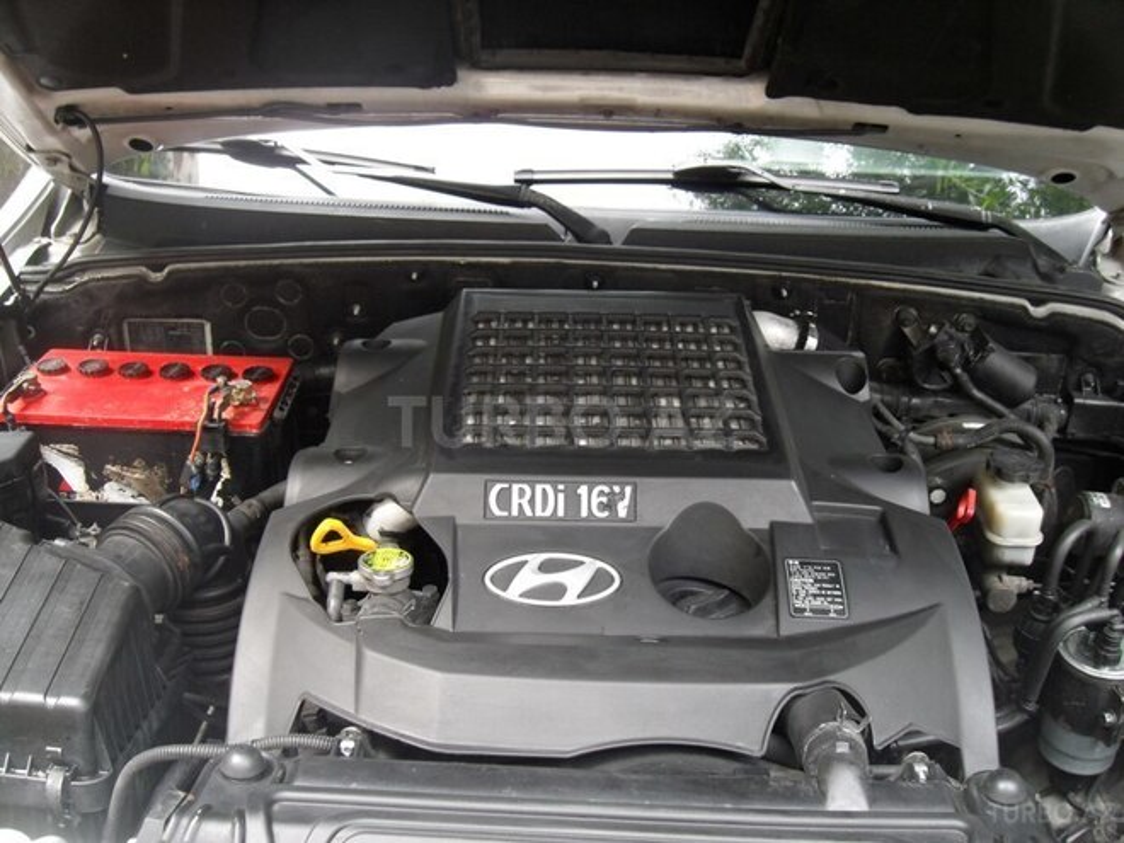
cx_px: 562
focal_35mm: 39
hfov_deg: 47.9
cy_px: 422
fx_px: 1266
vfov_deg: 36.8
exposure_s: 1/45
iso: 200
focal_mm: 7
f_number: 3.7
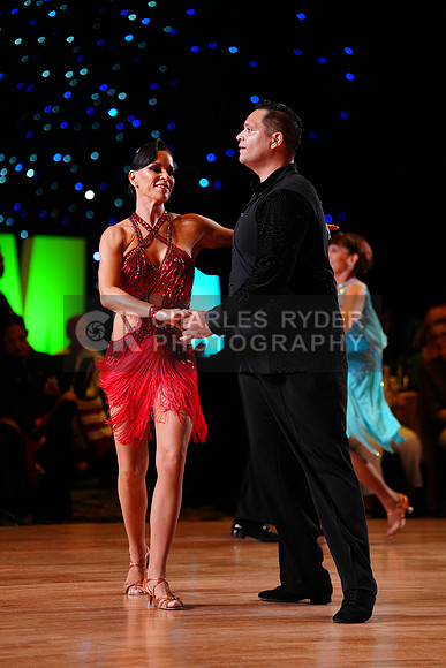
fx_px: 2656
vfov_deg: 14.3
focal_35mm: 143
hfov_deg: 9.6
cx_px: 223
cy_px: 334
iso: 1250
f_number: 2.8
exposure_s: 1/400
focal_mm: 143
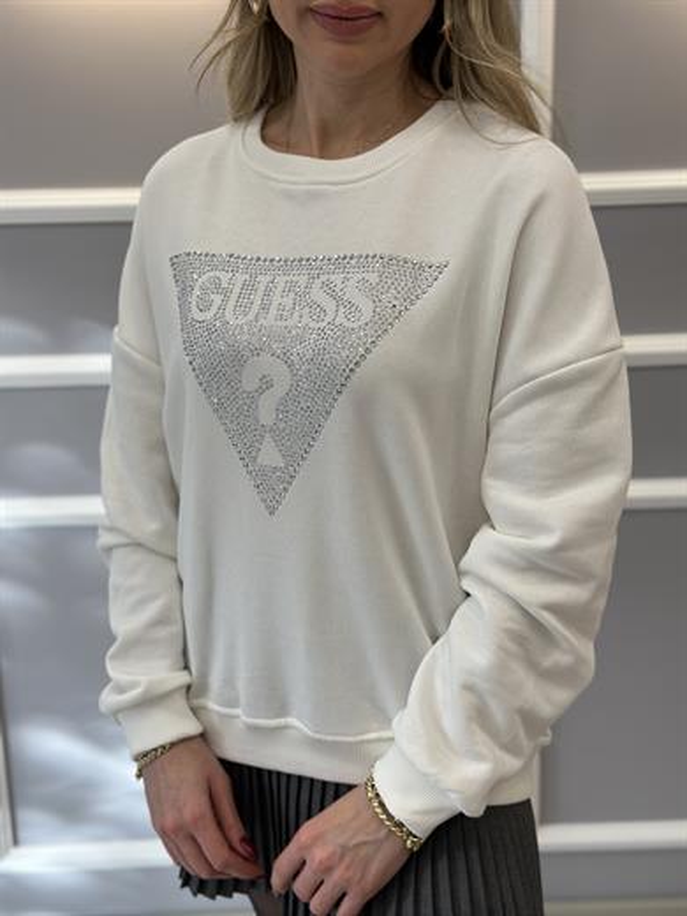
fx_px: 1270
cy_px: 458
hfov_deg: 30.3
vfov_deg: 39.7
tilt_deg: -17.6
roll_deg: +0.9
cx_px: 344
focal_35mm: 48
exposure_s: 1/210
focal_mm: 6.86
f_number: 1.78
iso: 80
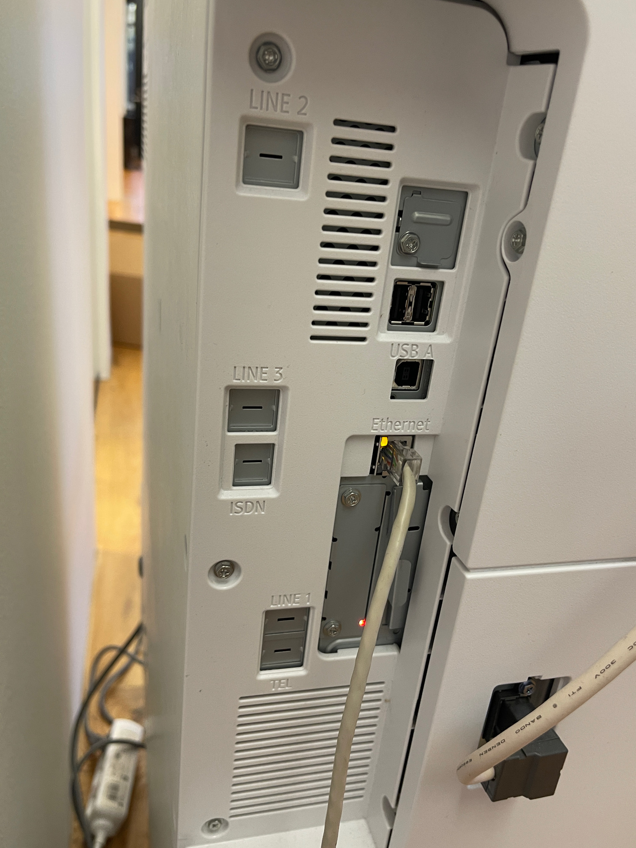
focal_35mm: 27
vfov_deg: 65.3
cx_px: 326
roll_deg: -6.2
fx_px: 662
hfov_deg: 51.3
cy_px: 416
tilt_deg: -24.6
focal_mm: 5.1
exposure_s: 1/50
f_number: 1.6
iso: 160
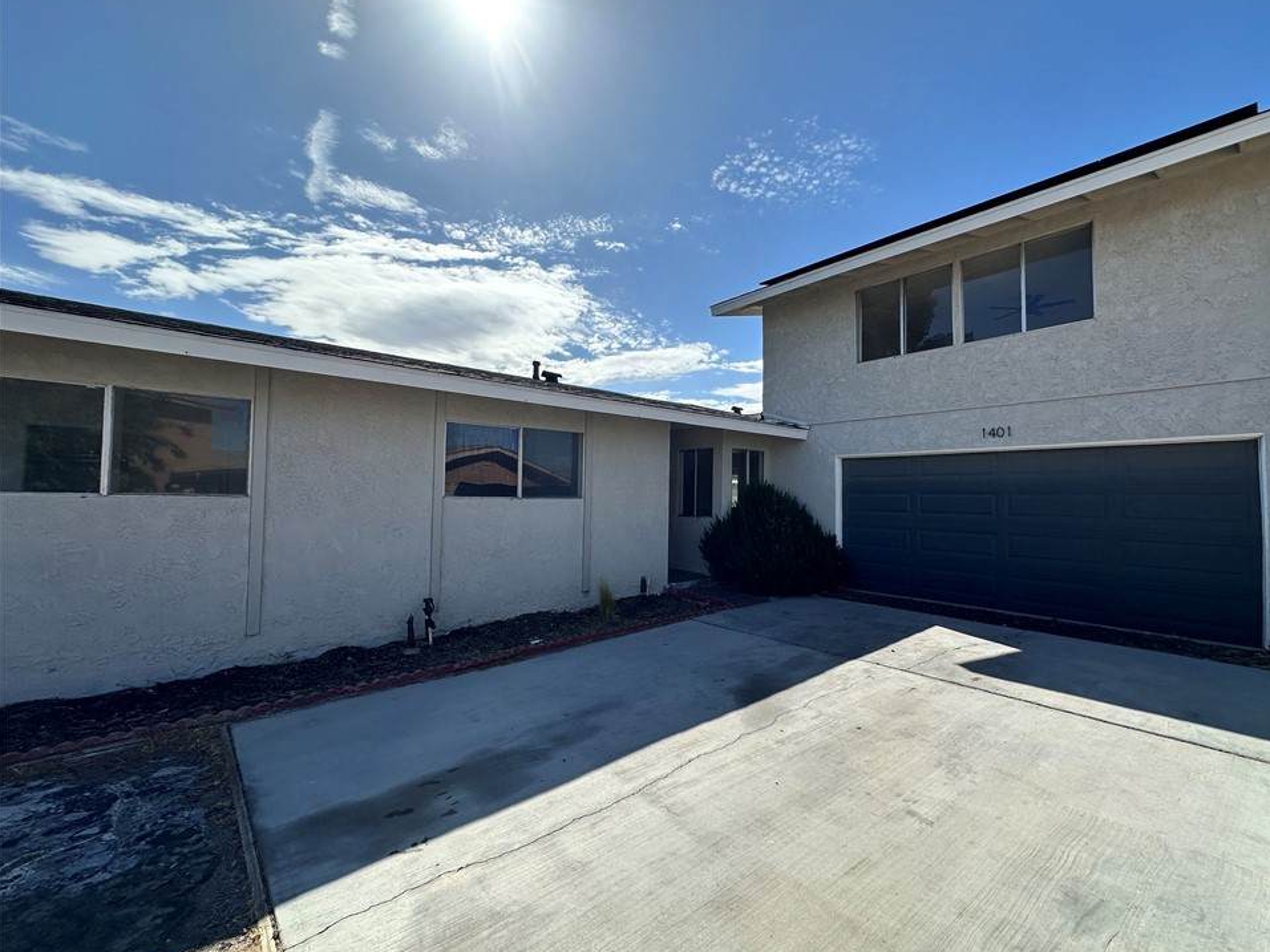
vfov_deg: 81.7
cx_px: 679
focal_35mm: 15
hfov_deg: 98.0
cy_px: 475
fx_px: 550
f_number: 2.2
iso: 50
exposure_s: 1/2618
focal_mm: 2.22
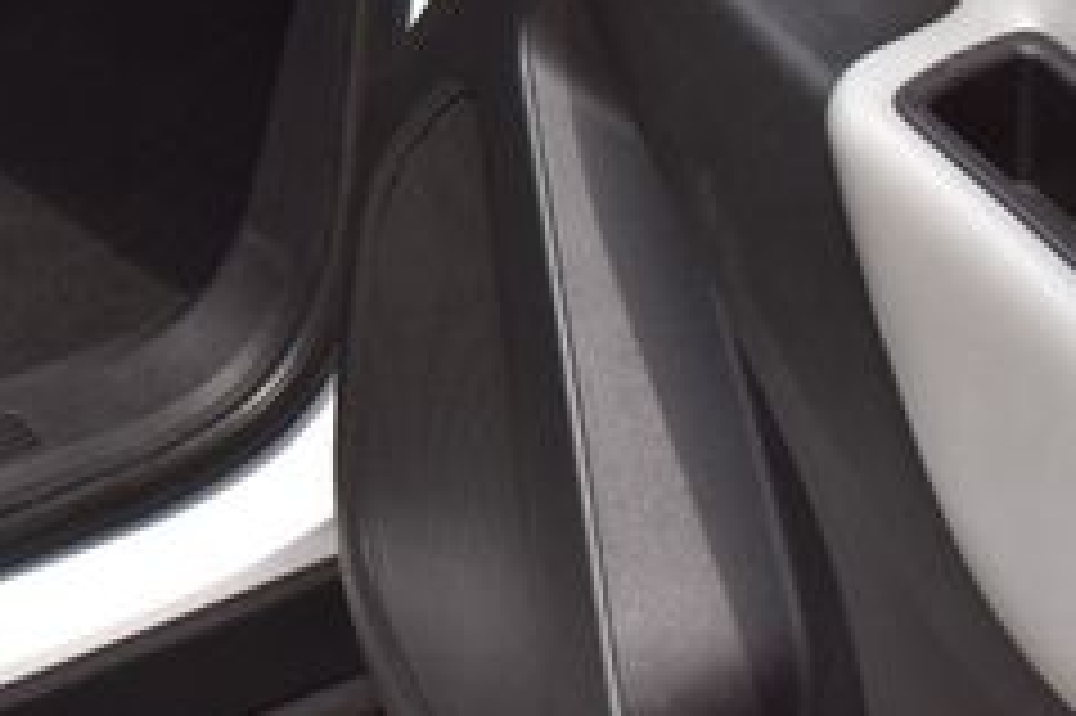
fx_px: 2997
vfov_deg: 13.1
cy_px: -216
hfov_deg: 19.0
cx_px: -293
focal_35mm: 100
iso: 400
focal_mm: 25
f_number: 10
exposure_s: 1/250
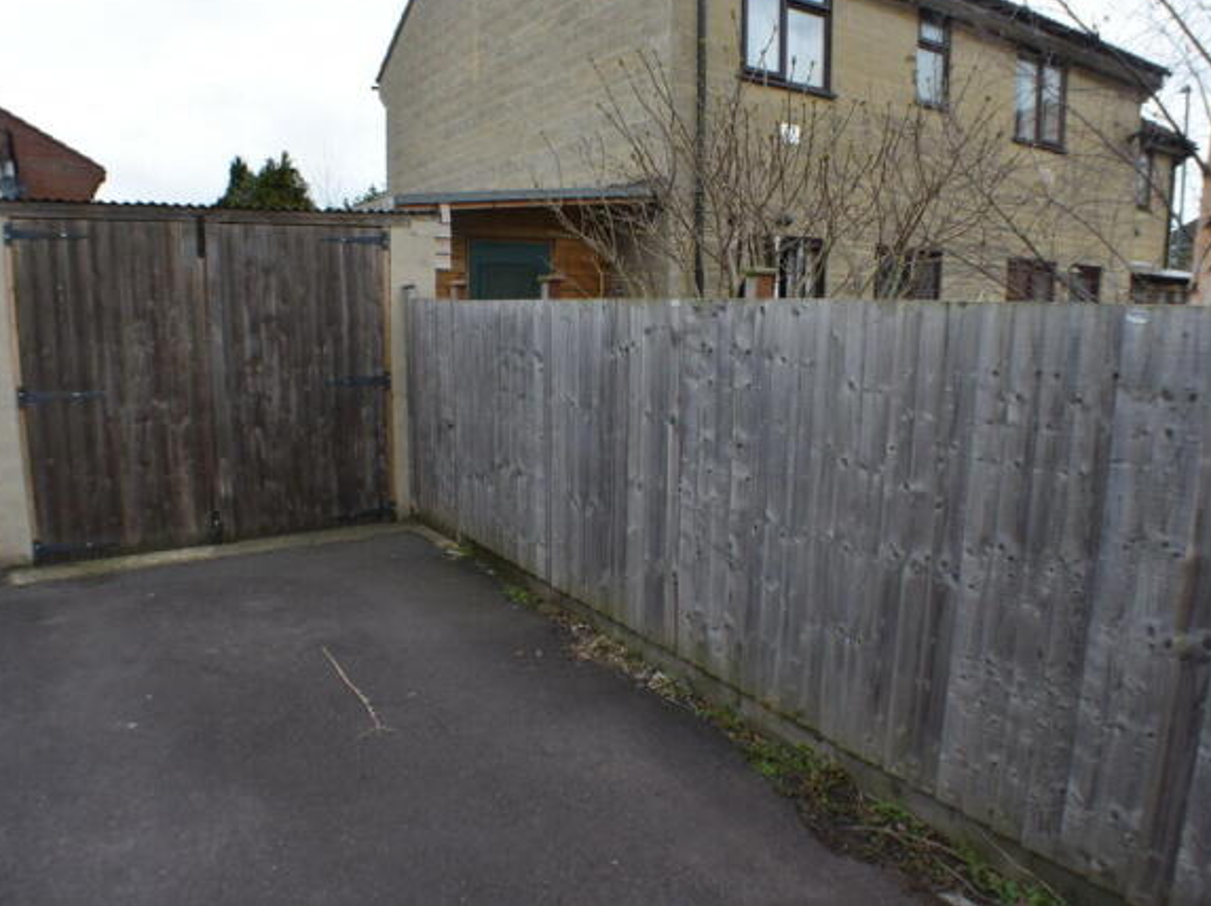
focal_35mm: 33
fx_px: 1154
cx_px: 576
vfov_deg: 42.9
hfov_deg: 55.4
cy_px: 447
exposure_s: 1/200
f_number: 7.1
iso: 400
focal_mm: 20
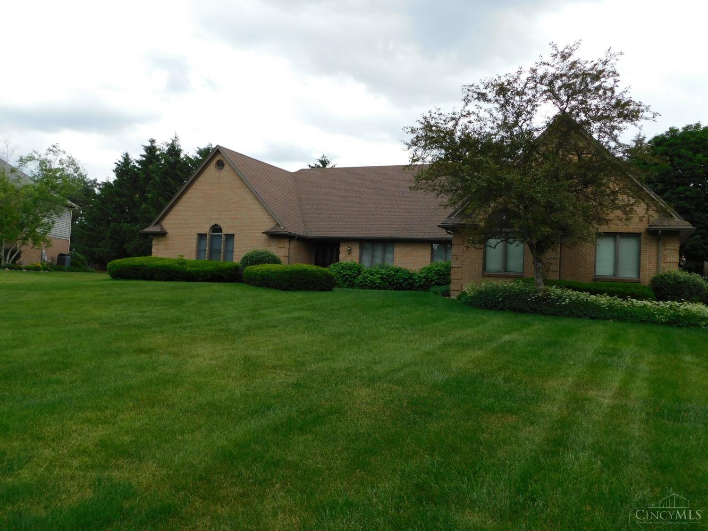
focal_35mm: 30
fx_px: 614
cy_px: 266
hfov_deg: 60.0
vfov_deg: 46.8
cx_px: 354
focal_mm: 5.3
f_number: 3.2
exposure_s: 1/500
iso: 125
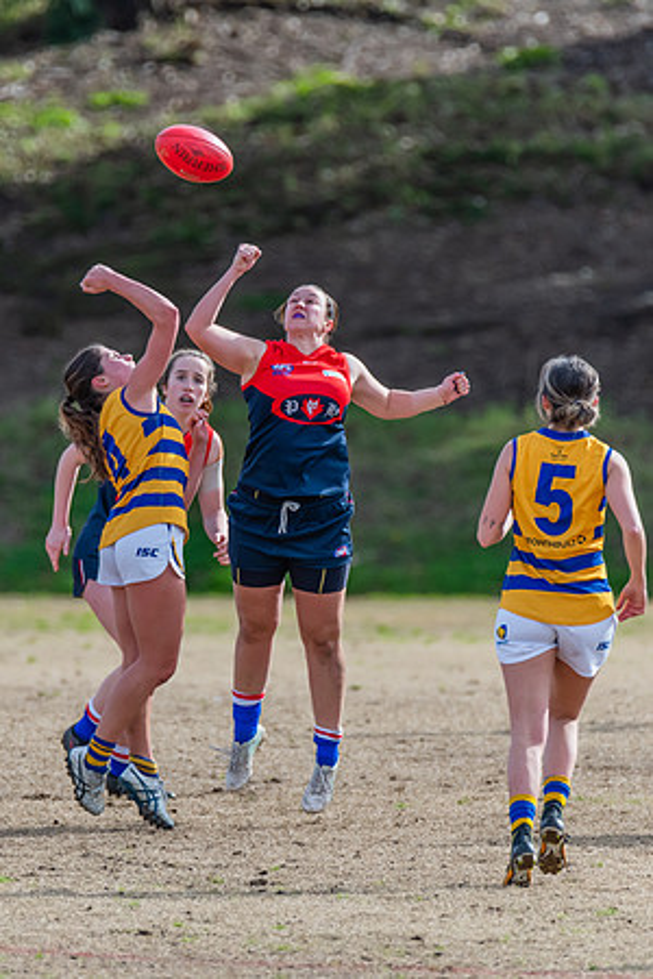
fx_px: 24574
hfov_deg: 1.5
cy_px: 490
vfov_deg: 2.3
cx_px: 255
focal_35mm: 903
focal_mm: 600
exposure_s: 1/1600
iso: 800
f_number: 6.3
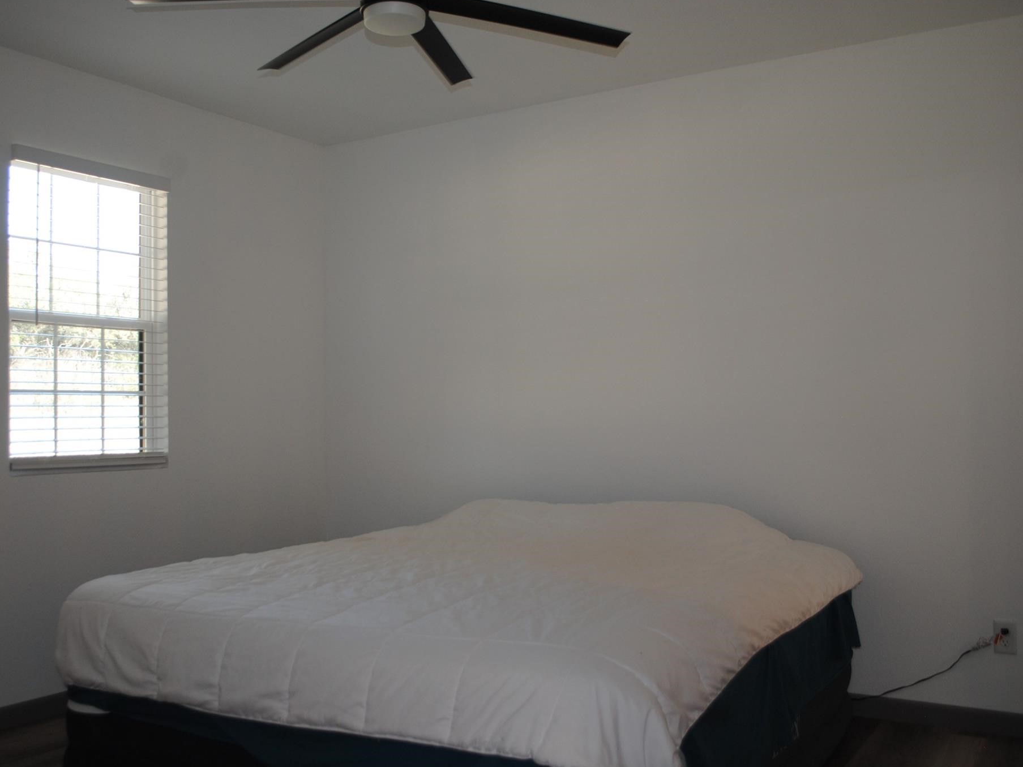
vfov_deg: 39.7
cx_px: 462
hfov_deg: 51.3
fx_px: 1064
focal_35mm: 36
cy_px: 382
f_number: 3.8
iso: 200
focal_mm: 22
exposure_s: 1/60
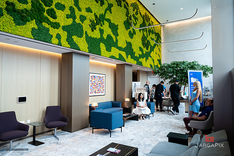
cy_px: 77
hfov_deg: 71.5
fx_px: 162
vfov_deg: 51.2
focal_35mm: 25
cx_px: 113
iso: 640
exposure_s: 1/160
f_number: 4
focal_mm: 24
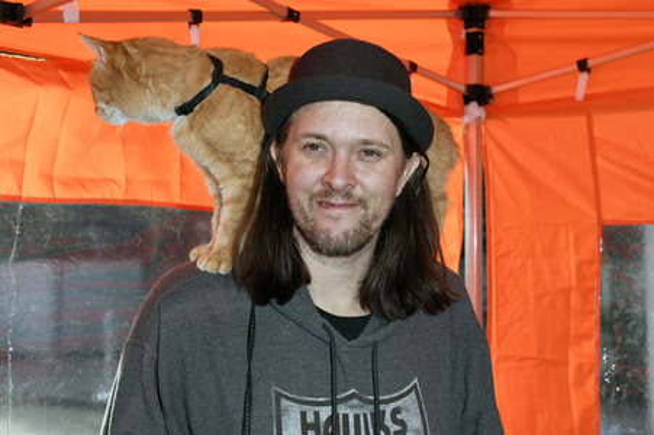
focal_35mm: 62
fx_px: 1125
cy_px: 218
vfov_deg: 21.9
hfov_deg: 32.4
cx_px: 327
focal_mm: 62
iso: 160
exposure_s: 1/160
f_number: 8
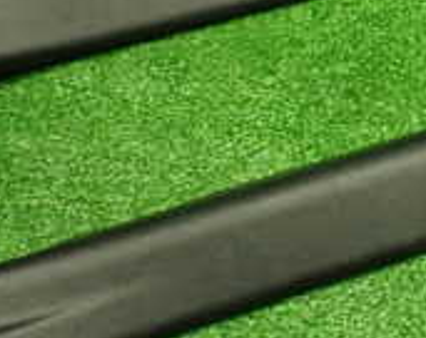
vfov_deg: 14.8
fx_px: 1296
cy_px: 42
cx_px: 538
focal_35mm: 103
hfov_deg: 17.6
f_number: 2.3
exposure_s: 1/125
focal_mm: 5.4
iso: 800
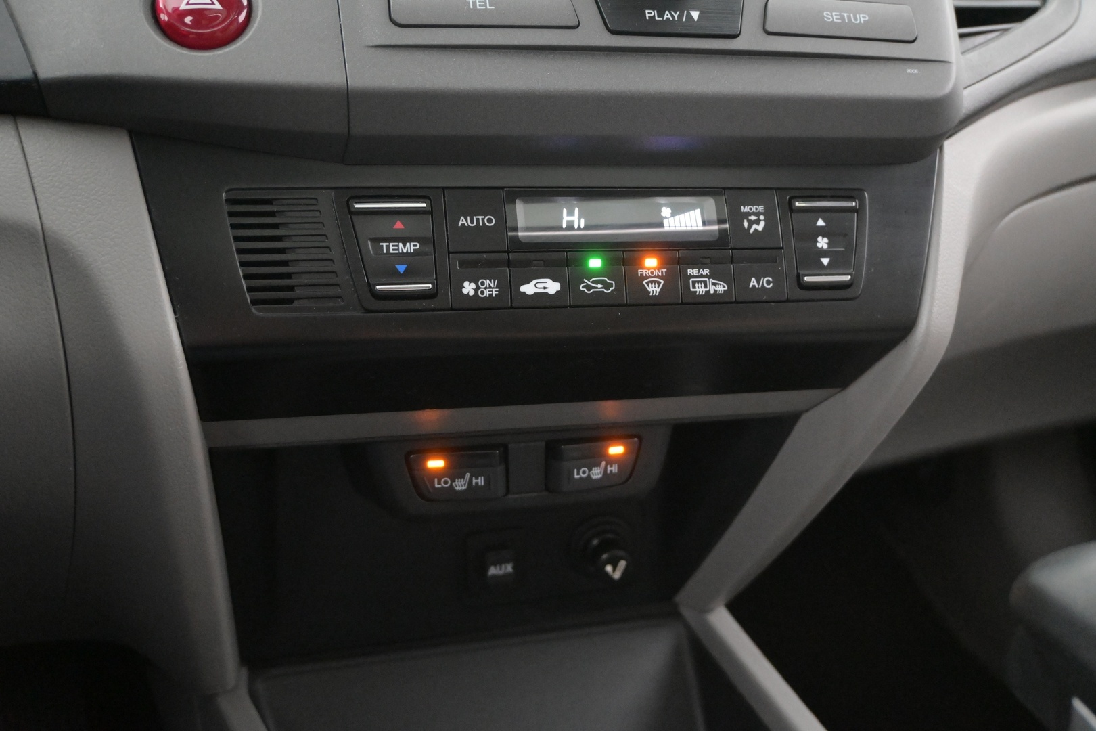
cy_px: 366
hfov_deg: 57.2
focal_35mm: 33
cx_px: 548
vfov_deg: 40.0
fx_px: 1005
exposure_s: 1/40
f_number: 4
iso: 8000
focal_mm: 22
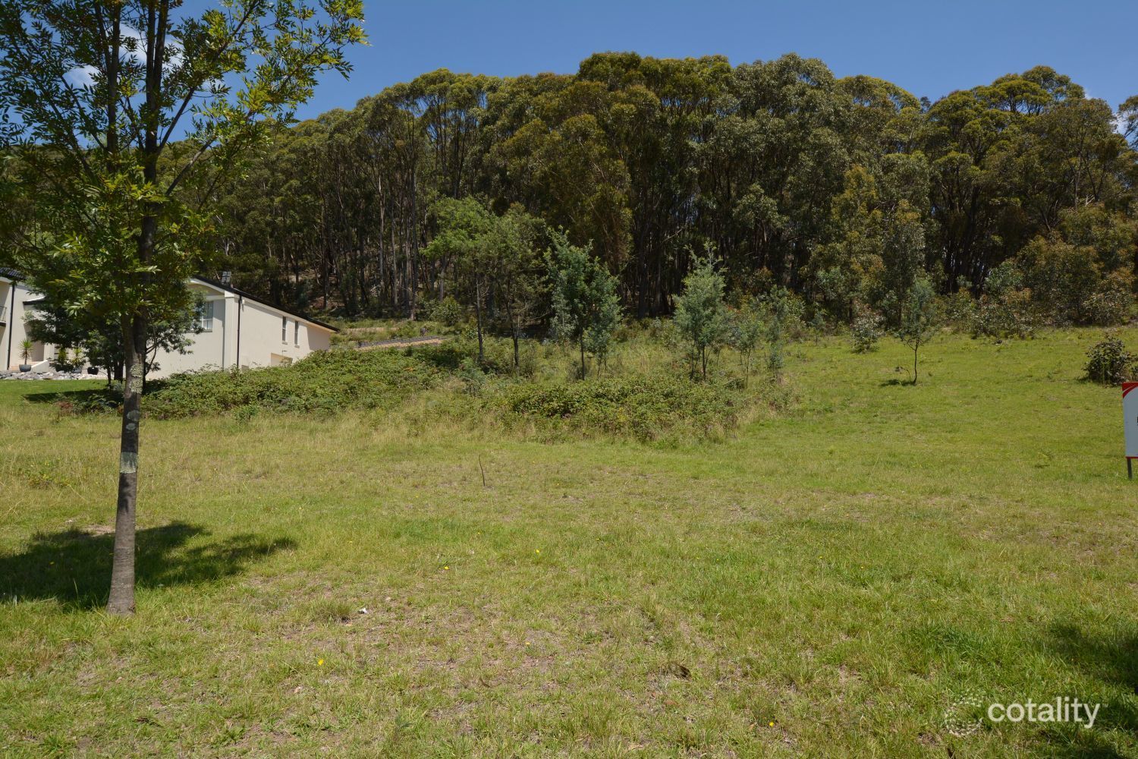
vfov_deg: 59.5
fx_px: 664
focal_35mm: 21
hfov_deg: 81.2
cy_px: 380
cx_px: 569
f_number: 8
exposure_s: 1/250
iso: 125
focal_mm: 14
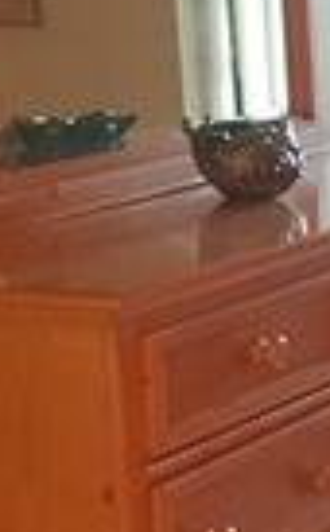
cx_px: 928
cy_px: 373
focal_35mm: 155
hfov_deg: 7.6
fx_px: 2242
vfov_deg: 13.5
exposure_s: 1/24
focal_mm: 4.2
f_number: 1.7
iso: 200
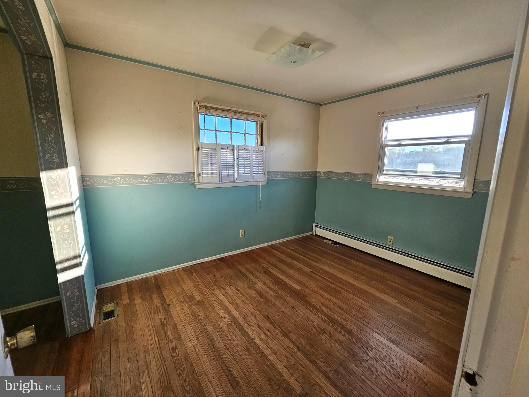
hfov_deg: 106.2
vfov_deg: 89.9
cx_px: 264
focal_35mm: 13
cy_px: 198
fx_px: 199
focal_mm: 2.2
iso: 100
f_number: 2.2
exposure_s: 1/120
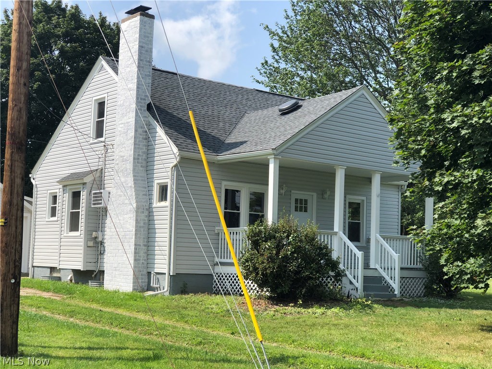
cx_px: 246
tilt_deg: +5.2
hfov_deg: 33.8
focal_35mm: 57
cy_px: 184
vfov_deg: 25.7
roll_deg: -1.3
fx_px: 810
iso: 20
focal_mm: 6.6
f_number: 2.8
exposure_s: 1/727
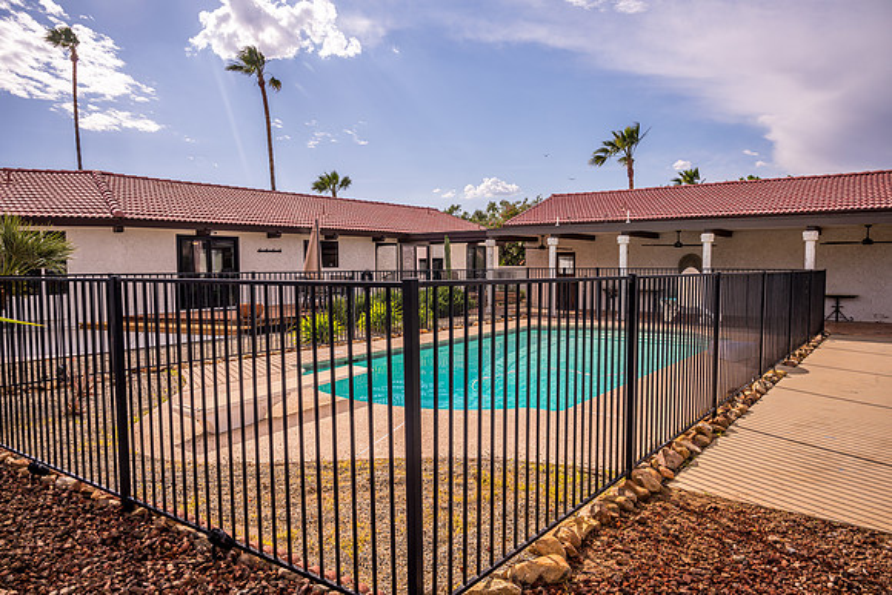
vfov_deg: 53.2
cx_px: 446
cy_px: 298
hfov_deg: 73.7
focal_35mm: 24
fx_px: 595
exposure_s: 1/80
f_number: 8
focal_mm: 24
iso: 64
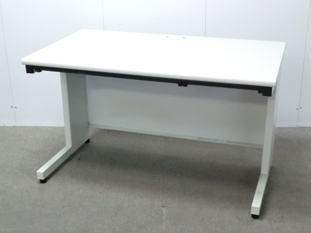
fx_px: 485
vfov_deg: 27.0
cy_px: 116
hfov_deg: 35.5
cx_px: 156
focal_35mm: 54
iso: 800
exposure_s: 1/30
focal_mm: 9.8
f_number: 4.5
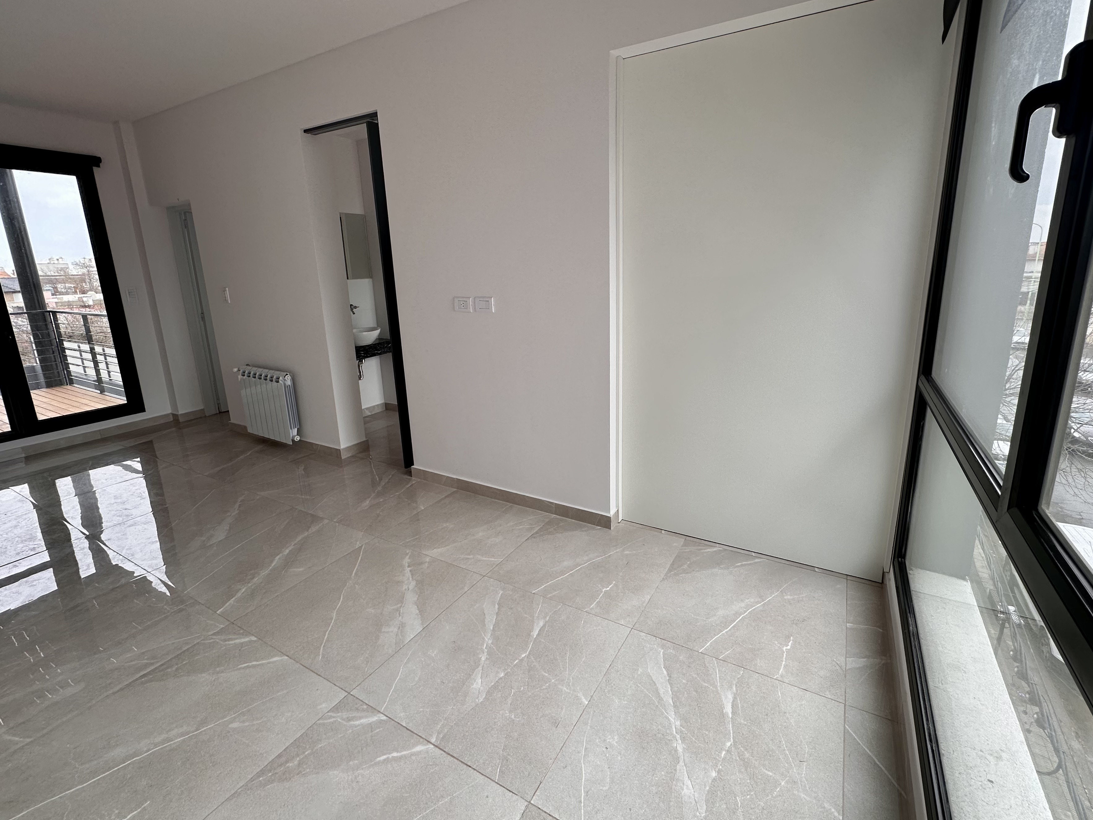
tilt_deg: -12.8
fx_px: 505
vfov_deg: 78.0
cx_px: 565
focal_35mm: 16
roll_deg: +1.6
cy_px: 377
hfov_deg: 94.5
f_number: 2.2
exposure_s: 1/134
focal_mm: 2.22
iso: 40
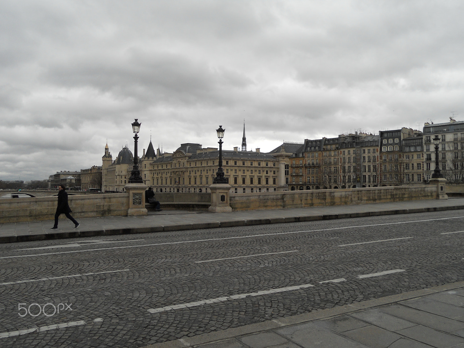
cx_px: 232
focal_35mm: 32
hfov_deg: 56.8
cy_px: 174
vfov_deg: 44.2
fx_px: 429
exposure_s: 1/320
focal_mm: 5.8
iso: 80
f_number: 3.5
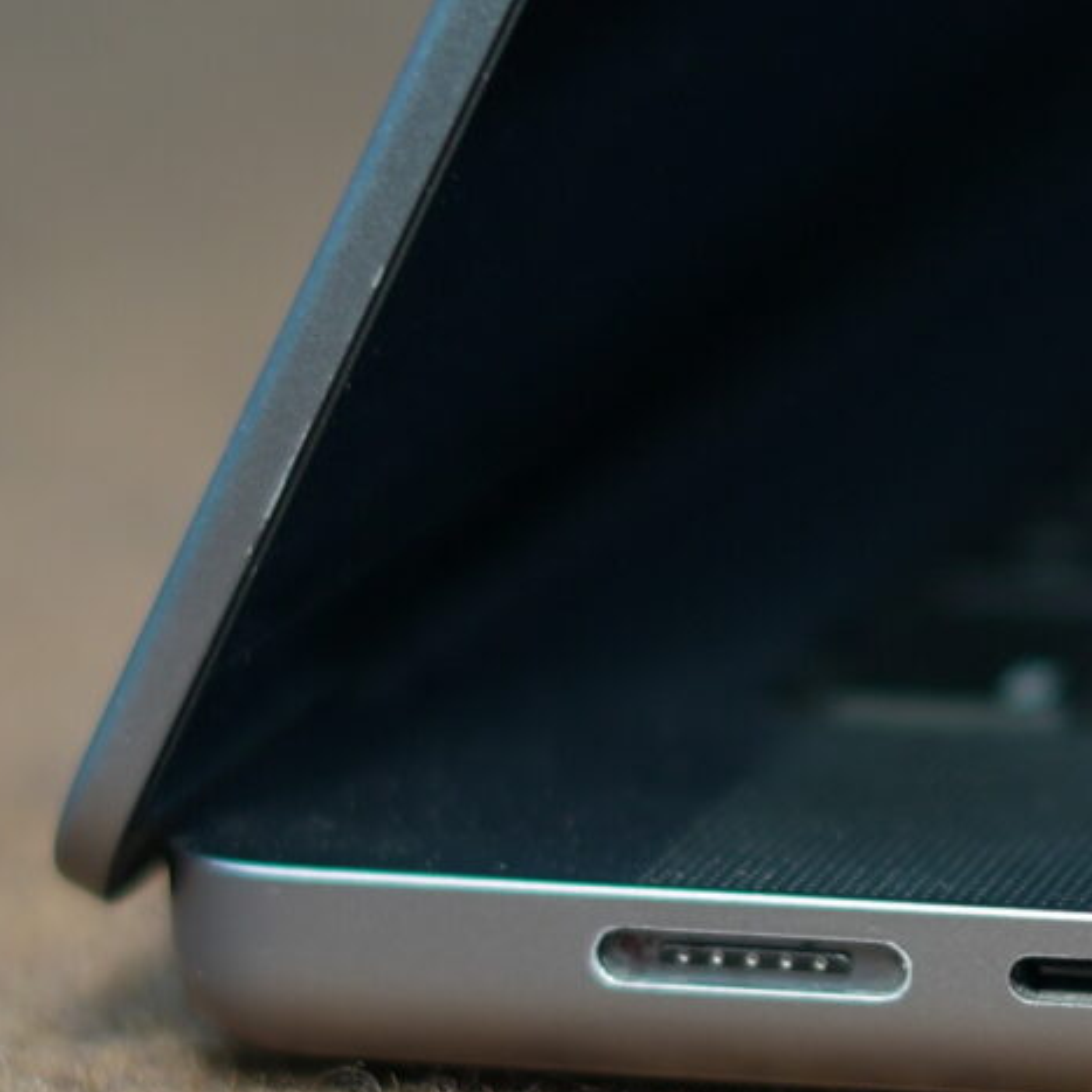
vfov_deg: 7.5
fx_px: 8316
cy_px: 706
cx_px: 1174
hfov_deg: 7.5
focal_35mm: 233
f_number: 1.8
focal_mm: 50
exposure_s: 1/100
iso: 320
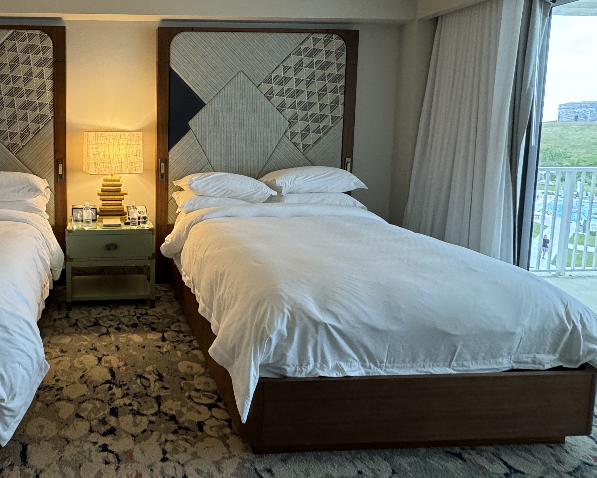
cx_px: 123
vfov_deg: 57.6
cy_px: 163
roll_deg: +0.2
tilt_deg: -5.0
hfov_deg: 64.3
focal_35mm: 24
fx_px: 424
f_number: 2.2
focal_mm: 2.22
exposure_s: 1/60
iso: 200
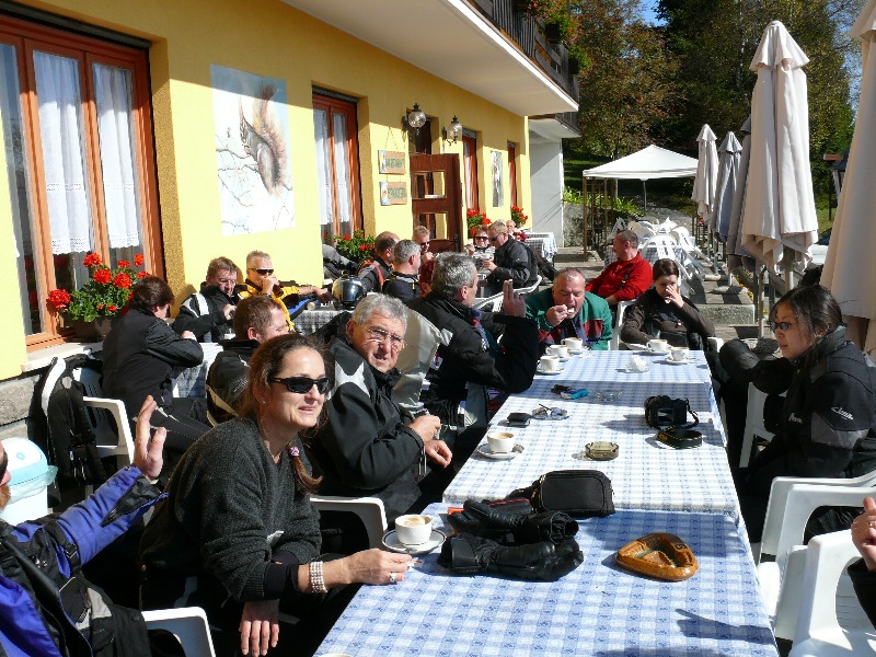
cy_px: 328
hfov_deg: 52.6
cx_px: 438
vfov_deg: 40.7
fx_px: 886
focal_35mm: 35
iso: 100
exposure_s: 1/400
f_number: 6.3
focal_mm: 7.4
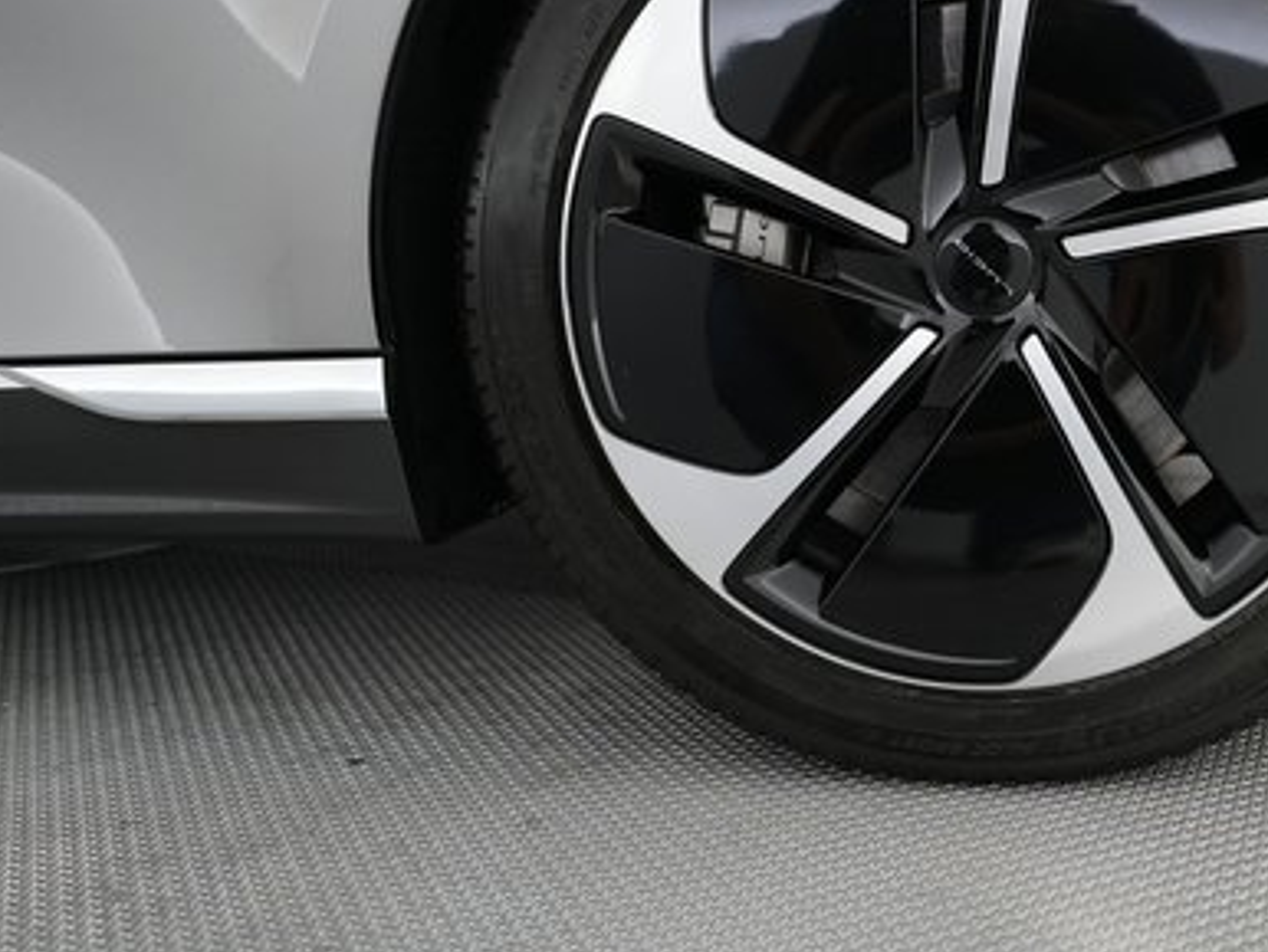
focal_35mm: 43
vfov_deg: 33.4
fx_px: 1576
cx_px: 976
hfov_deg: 42.3
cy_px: 325
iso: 2500
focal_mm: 27
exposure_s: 1/160
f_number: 2.8
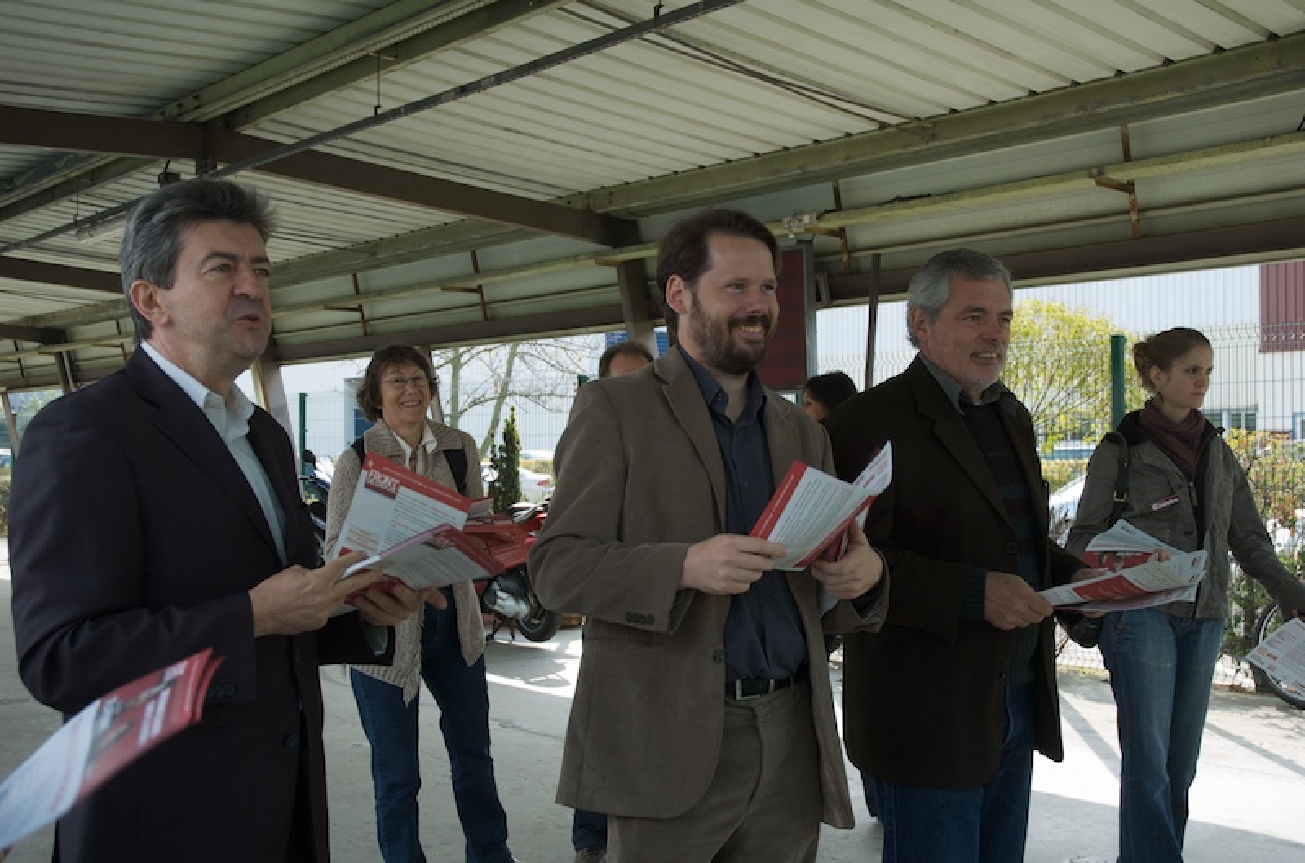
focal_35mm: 38
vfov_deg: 35.3
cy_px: 432
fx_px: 1356
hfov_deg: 51.4
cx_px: 652
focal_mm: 25
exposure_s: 1/200
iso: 200
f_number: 5
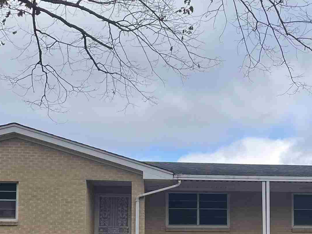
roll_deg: +0.9
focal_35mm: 74
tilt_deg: +3.9
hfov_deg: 25.4
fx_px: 667
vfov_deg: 19.1
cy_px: 257
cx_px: 289
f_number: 1.6
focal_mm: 4.2
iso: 32
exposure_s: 1/2257
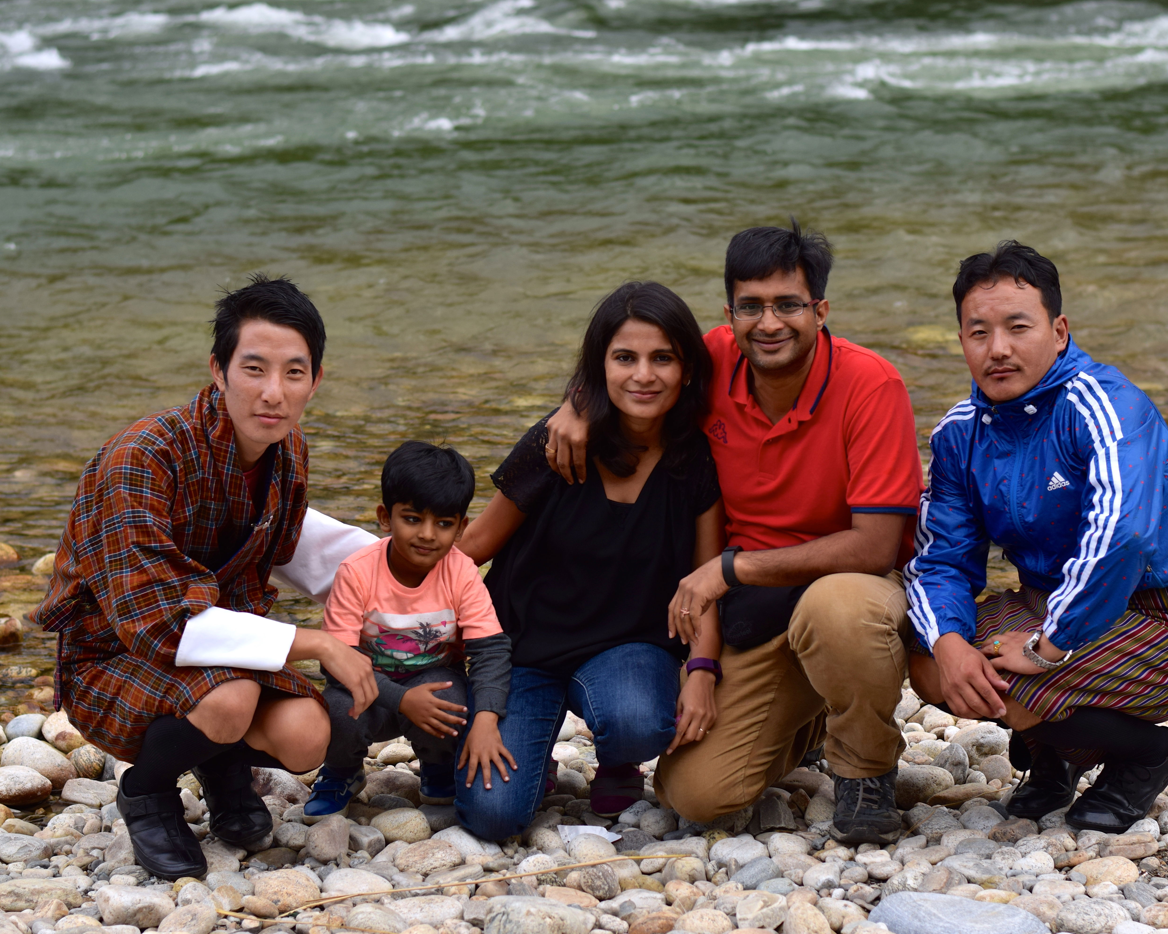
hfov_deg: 22.5
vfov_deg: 18.1
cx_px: 620
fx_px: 2938
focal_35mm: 85
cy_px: 467
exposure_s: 1/250
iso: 100
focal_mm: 50
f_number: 3.2
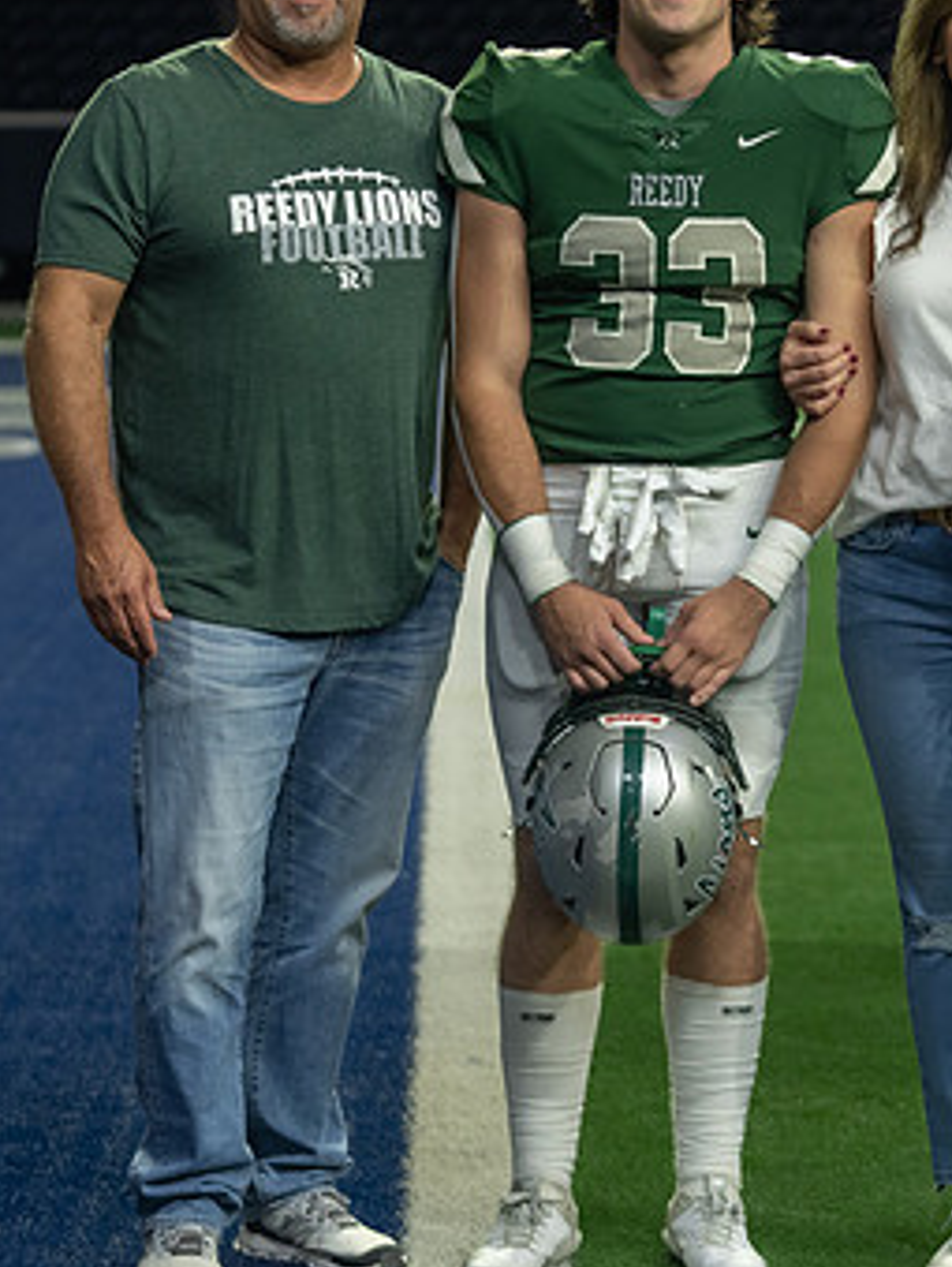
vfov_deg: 13.8
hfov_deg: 10.4
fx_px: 5234
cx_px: 725
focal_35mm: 143
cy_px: 504
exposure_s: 1/320
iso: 1000
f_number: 2.8
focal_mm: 70
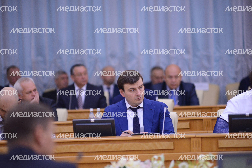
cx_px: 126
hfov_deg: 10.3
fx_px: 1400
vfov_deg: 6.9
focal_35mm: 200
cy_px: 84
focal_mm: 200
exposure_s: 1/500
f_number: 3.2
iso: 2000
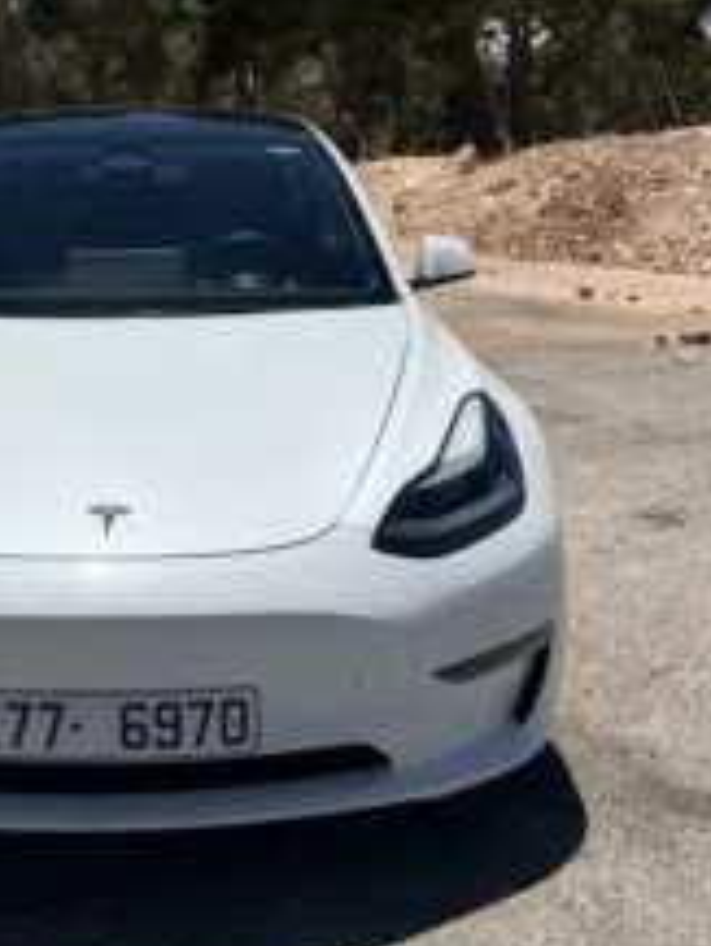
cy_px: 201
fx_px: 1313
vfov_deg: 38.3
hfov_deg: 29.7
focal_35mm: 48
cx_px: 153
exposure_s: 1/16393
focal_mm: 5.7
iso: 40
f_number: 1.5
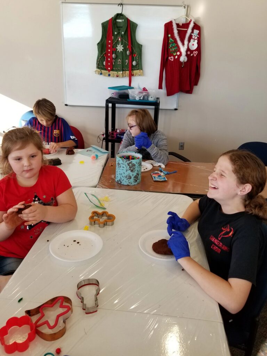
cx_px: 134
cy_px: 178
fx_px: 267
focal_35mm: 26
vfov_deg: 67.3
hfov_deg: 53.1
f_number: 1.7
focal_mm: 4.25
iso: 64
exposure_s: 1/100
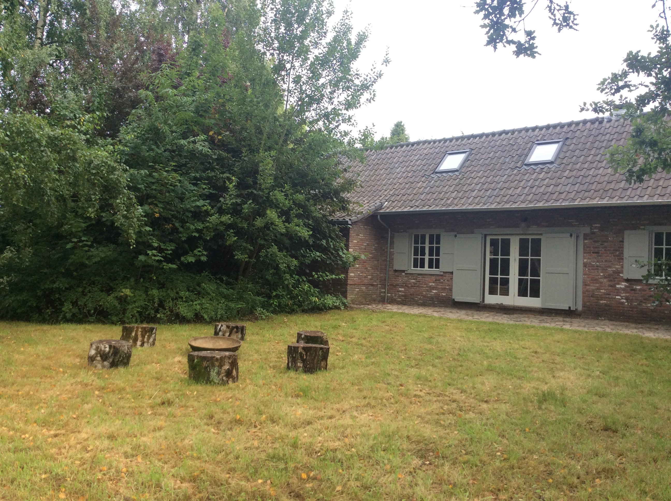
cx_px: 336
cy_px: 250
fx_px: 619
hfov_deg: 56.9
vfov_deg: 44.1
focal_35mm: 32
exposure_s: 1/211
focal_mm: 3.3
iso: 32
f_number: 2.4
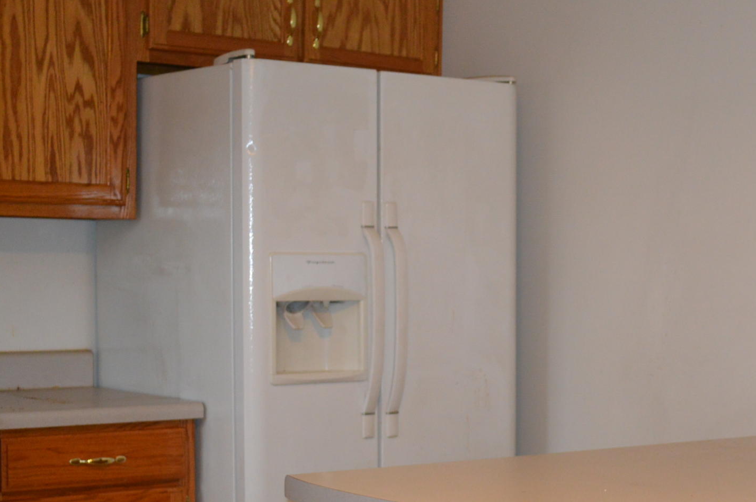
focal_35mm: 82
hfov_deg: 24.3
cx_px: 631
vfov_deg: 16.5
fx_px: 1720
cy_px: 378
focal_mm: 26
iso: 720
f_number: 4.2
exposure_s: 1/60
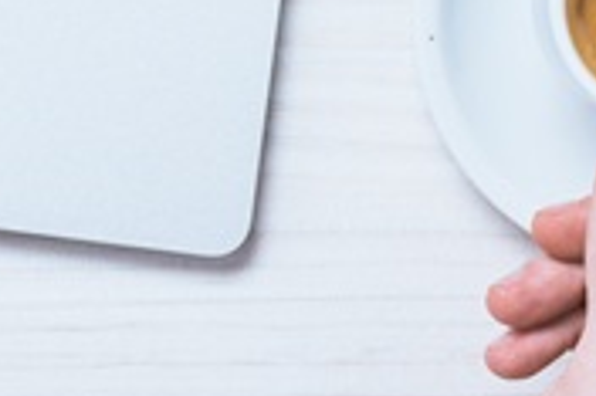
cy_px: -379
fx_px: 4234
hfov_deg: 8.0
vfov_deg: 5.3
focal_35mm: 256
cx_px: -102
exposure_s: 1/200
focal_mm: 50
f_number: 8
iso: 160
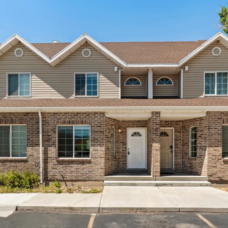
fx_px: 179
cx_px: 112
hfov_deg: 65.0
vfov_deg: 65.0
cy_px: 109
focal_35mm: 24
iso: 400
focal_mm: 18
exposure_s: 1/200
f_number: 9
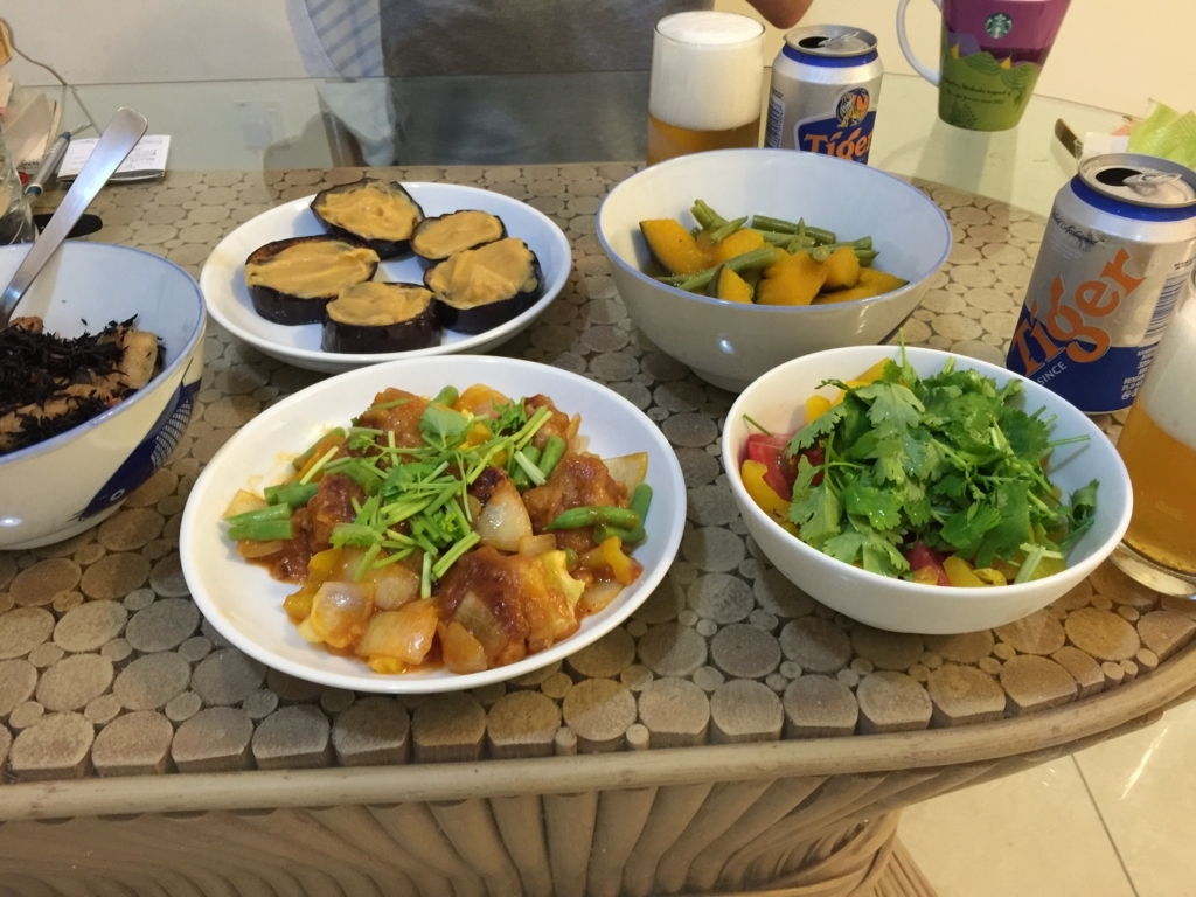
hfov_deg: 61.7
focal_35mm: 29
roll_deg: +0.1
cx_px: 598
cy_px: 448
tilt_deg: -39.5
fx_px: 1002
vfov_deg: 48.2
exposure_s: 1/17
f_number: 2.2
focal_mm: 4.15
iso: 125
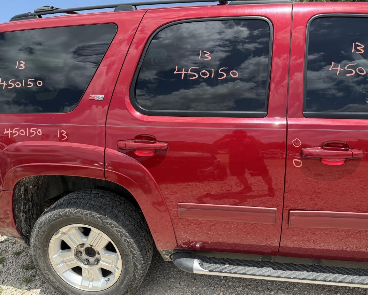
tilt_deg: -11.8
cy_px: 151
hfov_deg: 66.0
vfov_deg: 54.9
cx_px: 189
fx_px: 283
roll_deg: +4.3
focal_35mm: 26
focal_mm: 6.76
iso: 100
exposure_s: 1/2370
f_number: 1.78
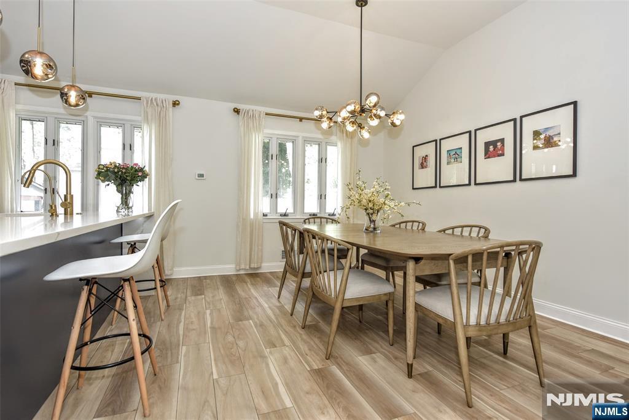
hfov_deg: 90.0
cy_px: 210
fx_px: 315
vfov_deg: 67.4
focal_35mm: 18
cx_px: 314
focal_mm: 18
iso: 800
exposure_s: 1/80
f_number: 4.5
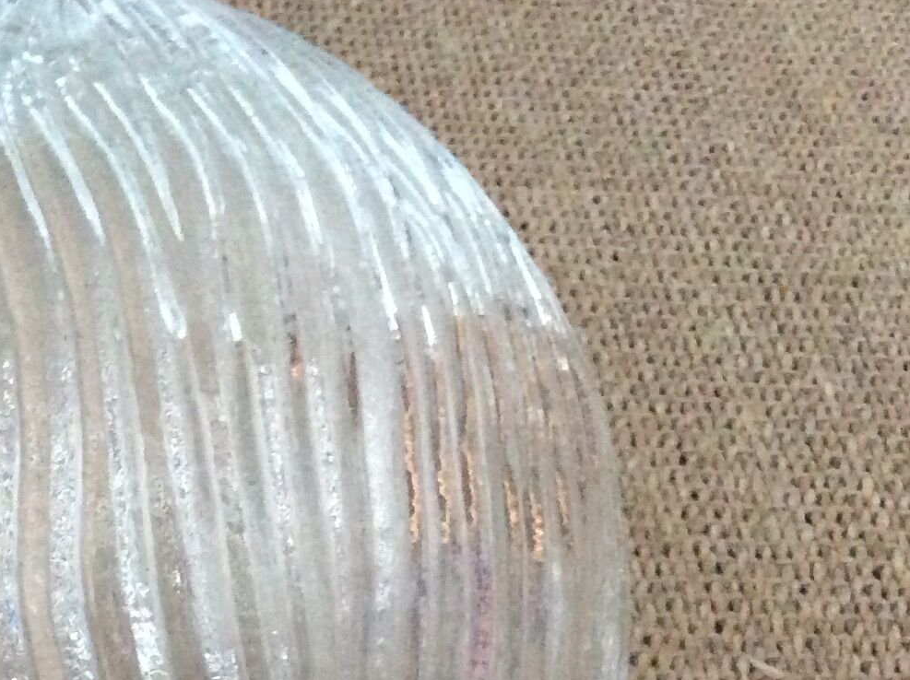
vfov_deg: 17.0
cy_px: 735
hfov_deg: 23.0
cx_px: 172
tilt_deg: -48.6
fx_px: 2206
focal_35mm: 84
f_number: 2.4
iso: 320
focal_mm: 3.3
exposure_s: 1/17
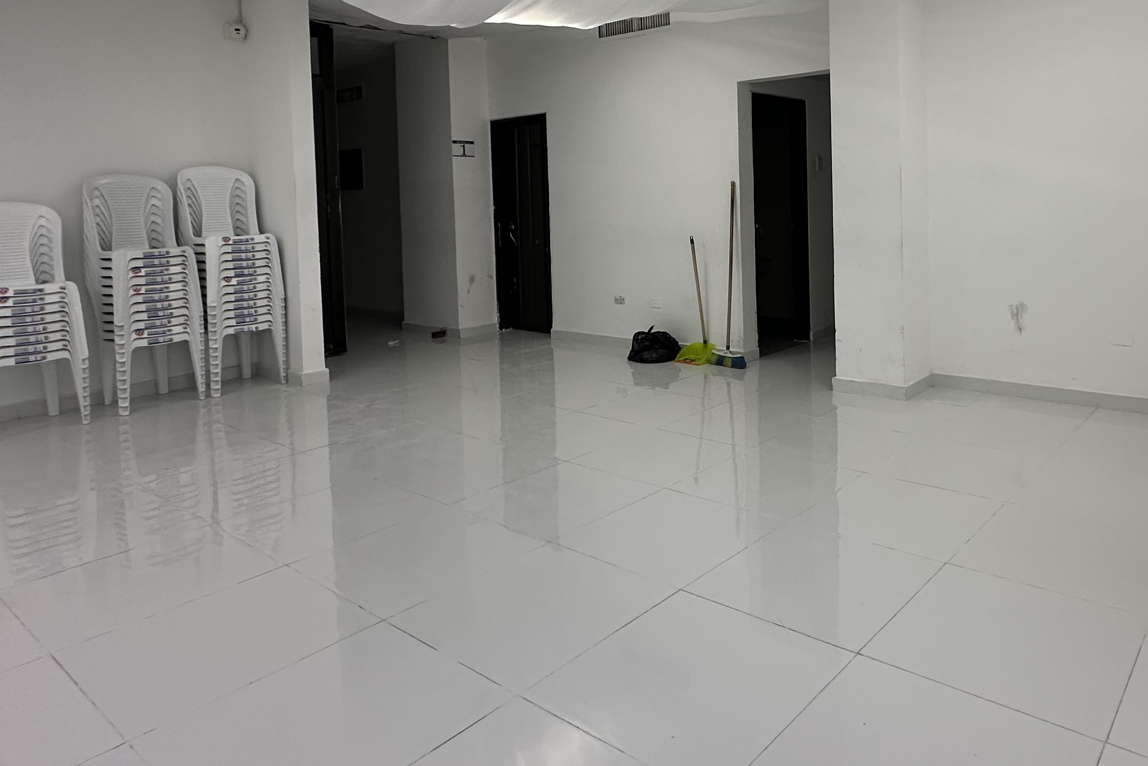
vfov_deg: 50.0
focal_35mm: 25
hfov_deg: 69.9
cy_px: 231
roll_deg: +0.4
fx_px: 797
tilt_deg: -1.4
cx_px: 745
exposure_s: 1/60
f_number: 2.2
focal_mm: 2.22
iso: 160
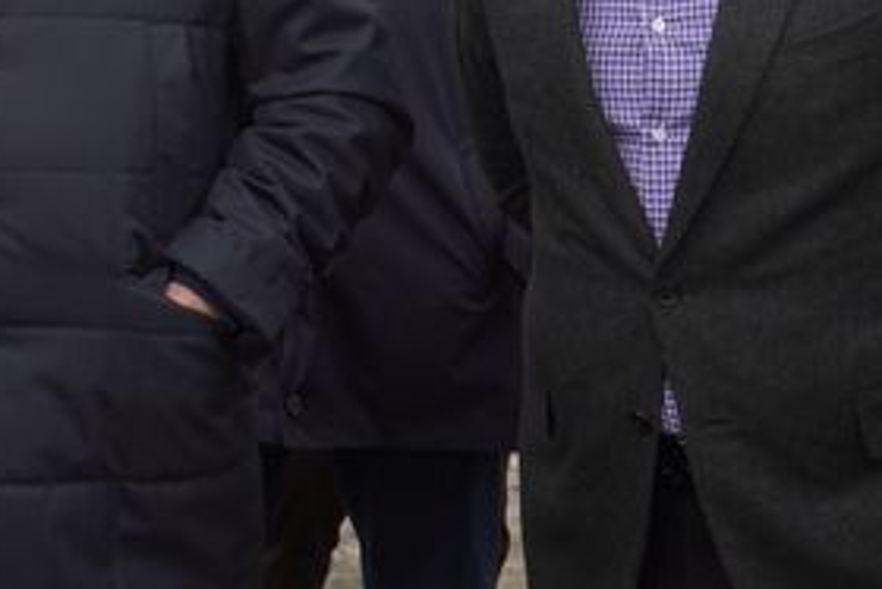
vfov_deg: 13.5
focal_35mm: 98
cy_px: -131
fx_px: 2413
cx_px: -220
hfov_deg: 19.3
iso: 100
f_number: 4.5
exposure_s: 1/250
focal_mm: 23
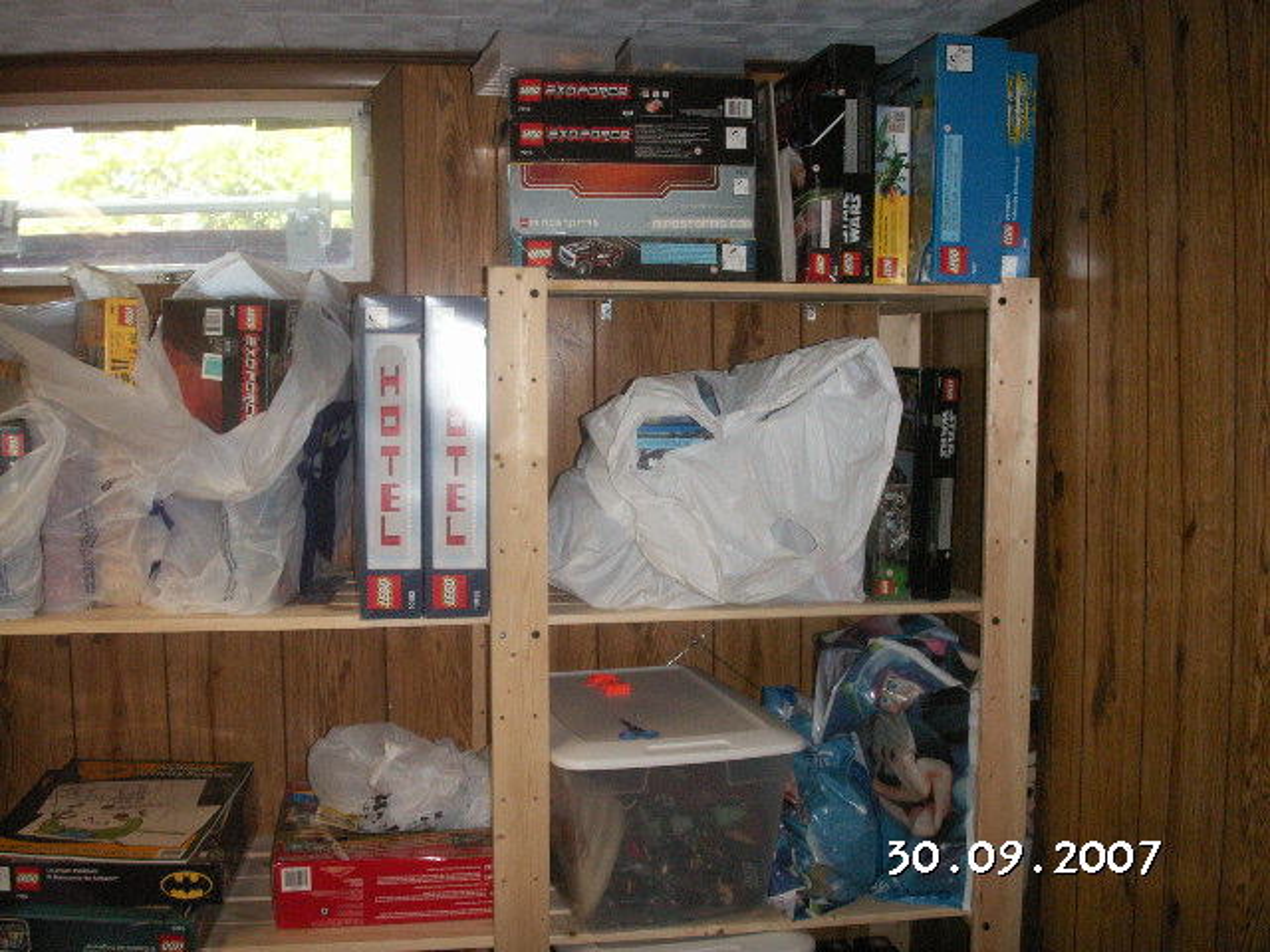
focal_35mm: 37
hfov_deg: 50.1
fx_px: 1357
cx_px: 635
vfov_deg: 38.7
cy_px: 476
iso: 160
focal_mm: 7.7
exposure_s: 1/40
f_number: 3.5
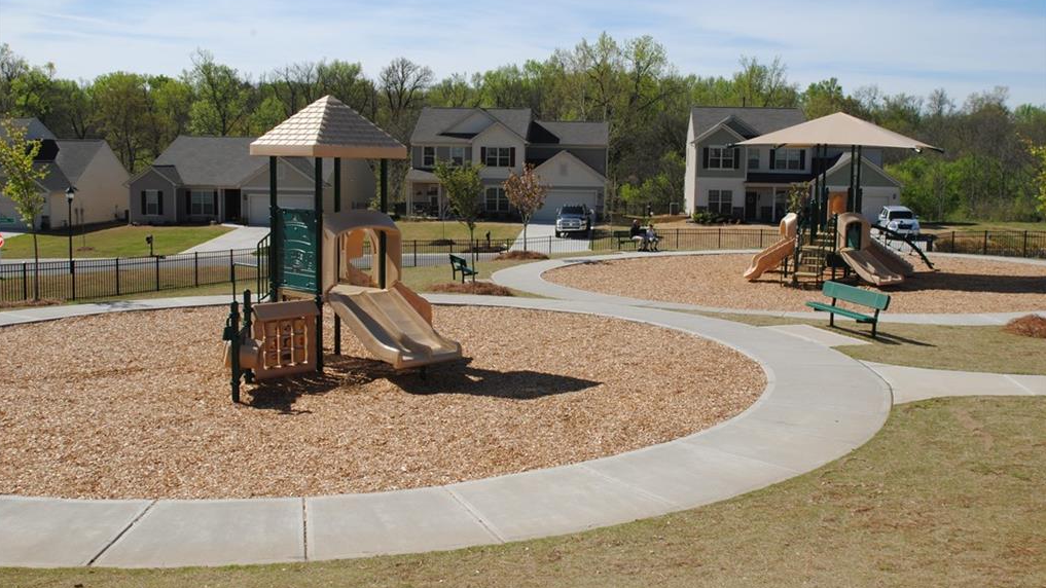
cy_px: 269
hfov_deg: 52.8
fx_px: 1054
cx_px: 521
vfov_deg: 31.2
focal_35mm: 38
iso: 200
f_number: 16
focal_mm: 24
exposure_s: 1/200
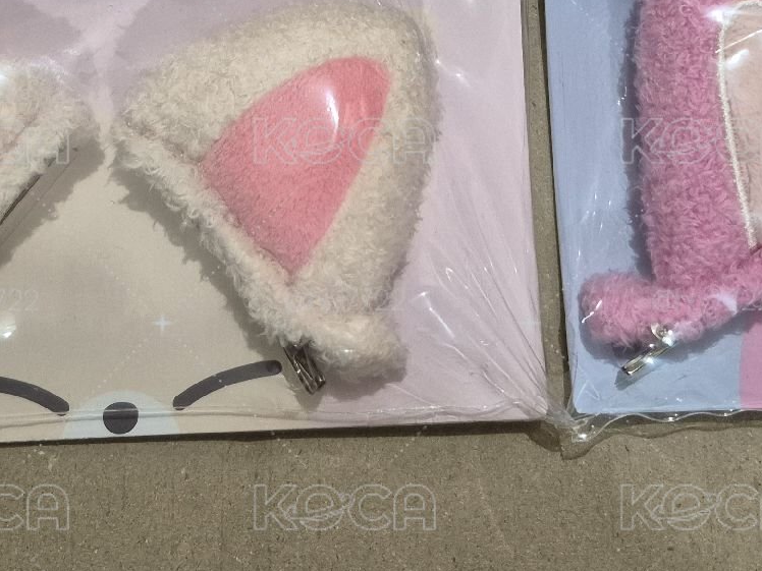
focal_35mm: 59
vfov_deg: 23.4
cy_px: -44
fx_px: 1299
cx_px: 406
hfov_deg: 32.7
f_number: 1.8
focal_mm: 5.4
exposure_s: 1/120
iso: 1000
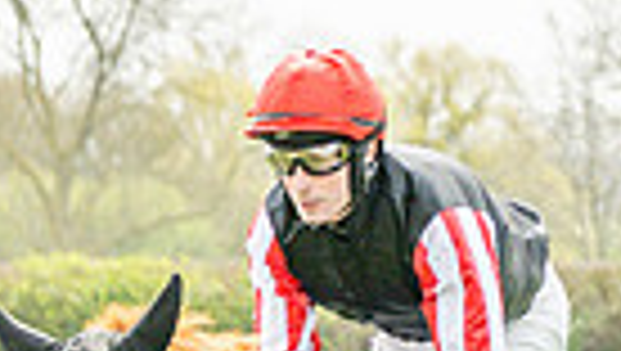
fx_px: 15480
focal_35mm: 939
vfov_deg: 1.3
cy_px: 750
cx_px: 673
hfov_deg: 2.3
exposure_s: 1/1600
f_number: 4
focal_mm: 101
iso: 400
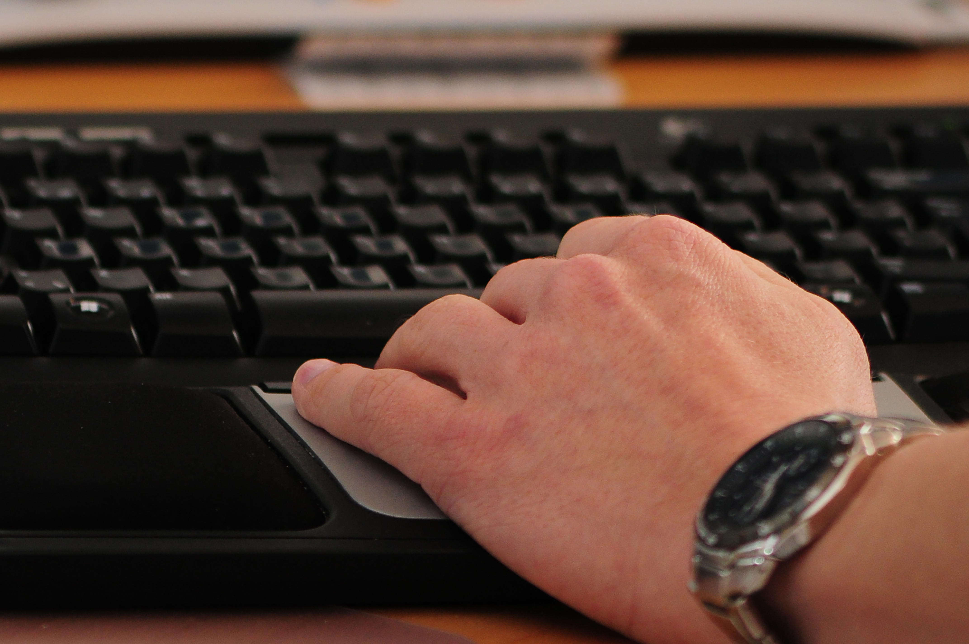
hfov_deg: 13.1
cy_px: 322
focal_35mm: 158
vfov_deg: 8.7
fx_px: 4235
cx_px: 484
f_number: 3
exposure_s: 1/60
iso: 400
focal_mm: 105
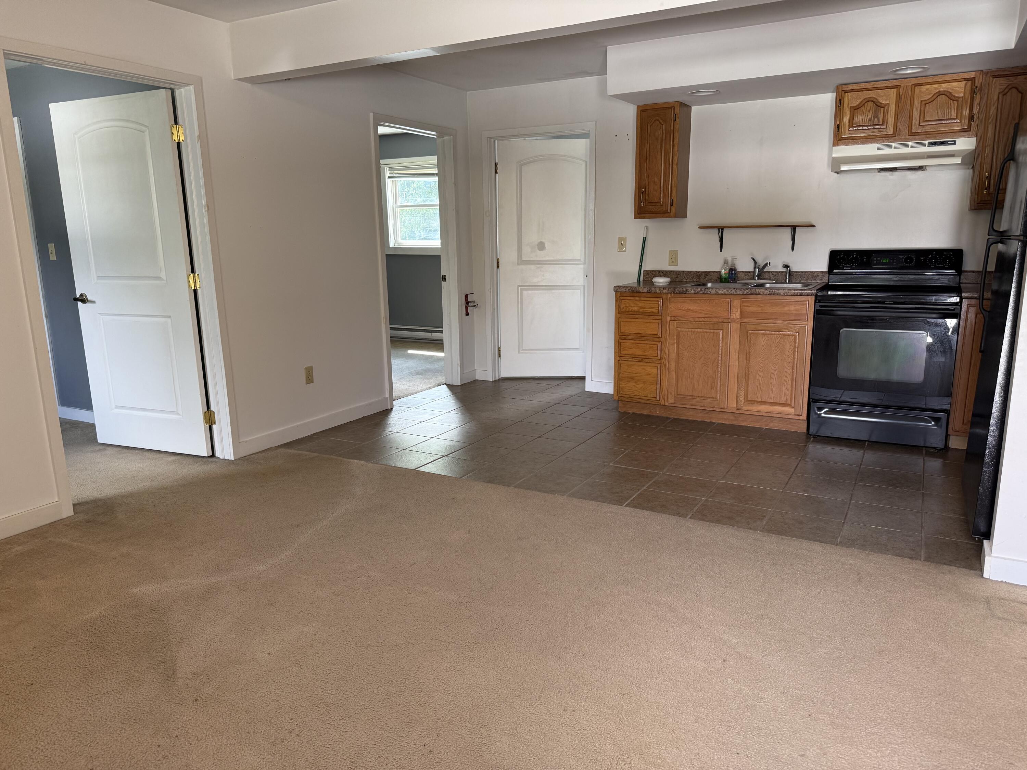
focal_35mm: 24
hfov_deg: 71.6
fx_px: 712
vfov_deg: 56.8
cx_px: 514
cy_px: 385
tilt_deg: -10.9
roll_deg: +1.1
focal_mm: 6.76
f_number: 1.78
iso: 200
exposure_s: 1/121
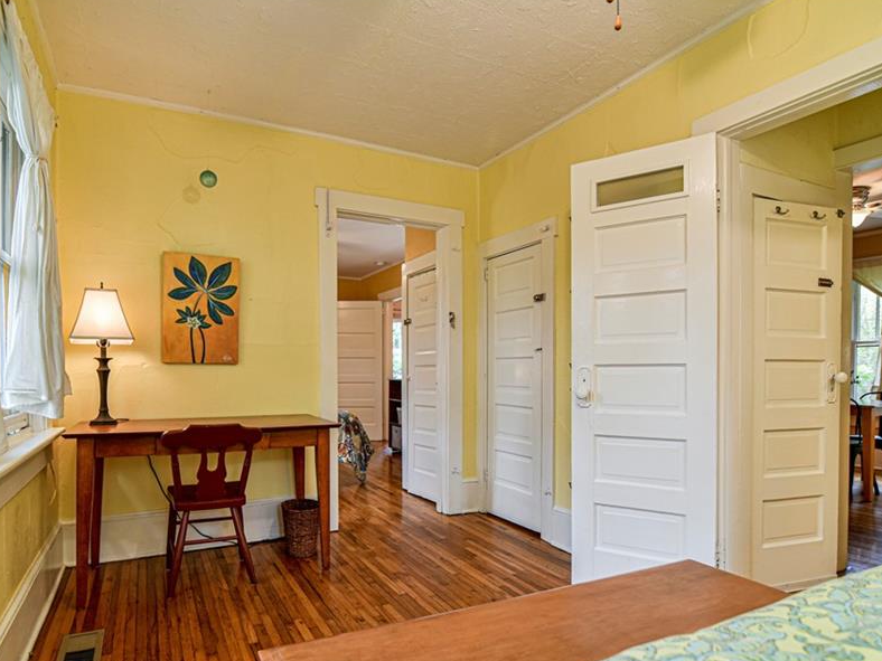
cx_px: 415
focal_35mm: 20
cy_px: 371
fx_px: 510
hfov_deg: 81.7
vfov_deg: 65.7
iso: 800
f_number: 4
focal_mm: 16
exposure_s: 1/60
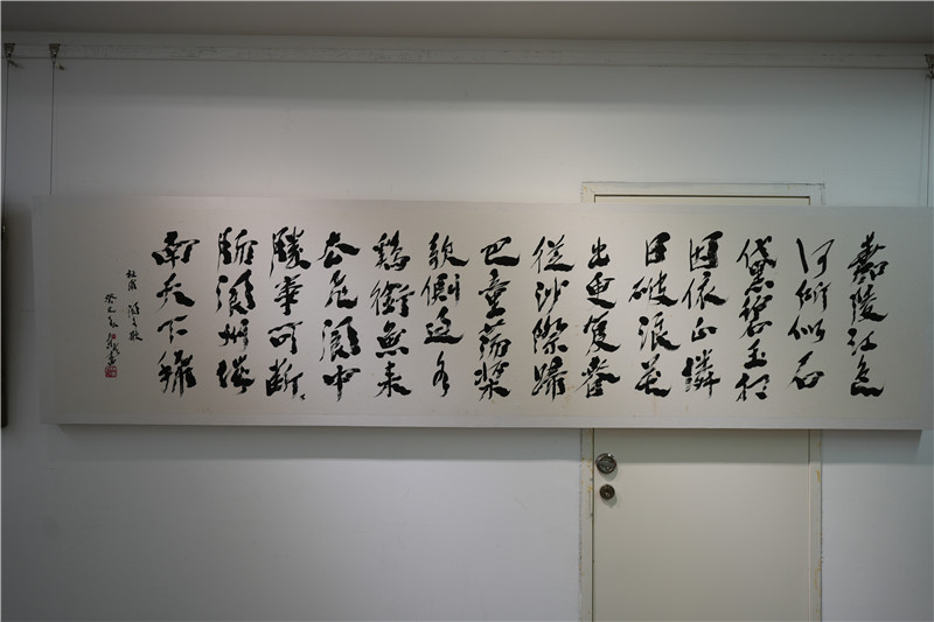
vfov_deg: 57.2
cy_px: 311
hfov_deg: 78.6
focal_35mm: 22
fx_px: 571
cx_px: 467
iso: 200
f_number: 2.8
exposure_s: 1/160
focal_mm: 22
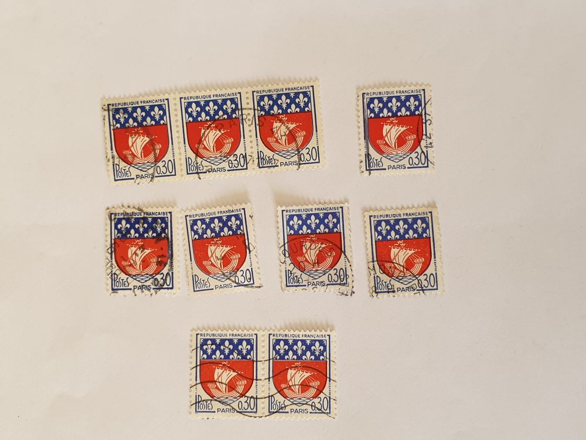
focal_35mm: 26
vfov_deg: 53.1
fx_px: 440
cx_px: 293
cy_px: 220
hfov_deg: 67.3
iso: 80
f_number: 2.4
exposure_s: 1/50
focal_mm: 4.3
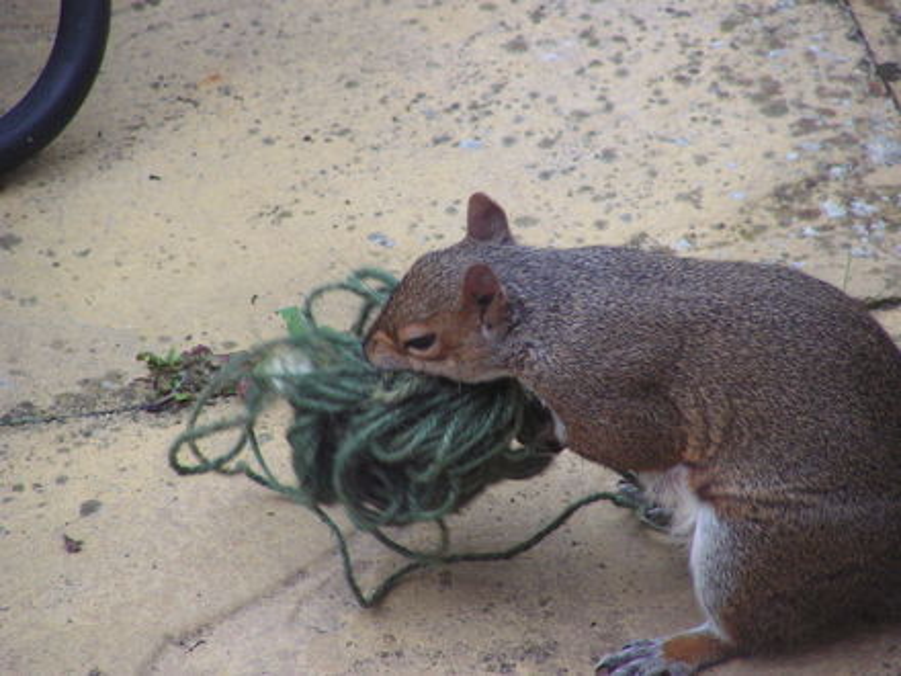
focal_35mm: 290
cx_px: 450
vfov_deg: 5.1
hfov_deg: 6.8
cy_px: 338
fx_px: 7548
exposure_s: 1/200
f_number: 3.2
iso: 200
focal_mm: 48
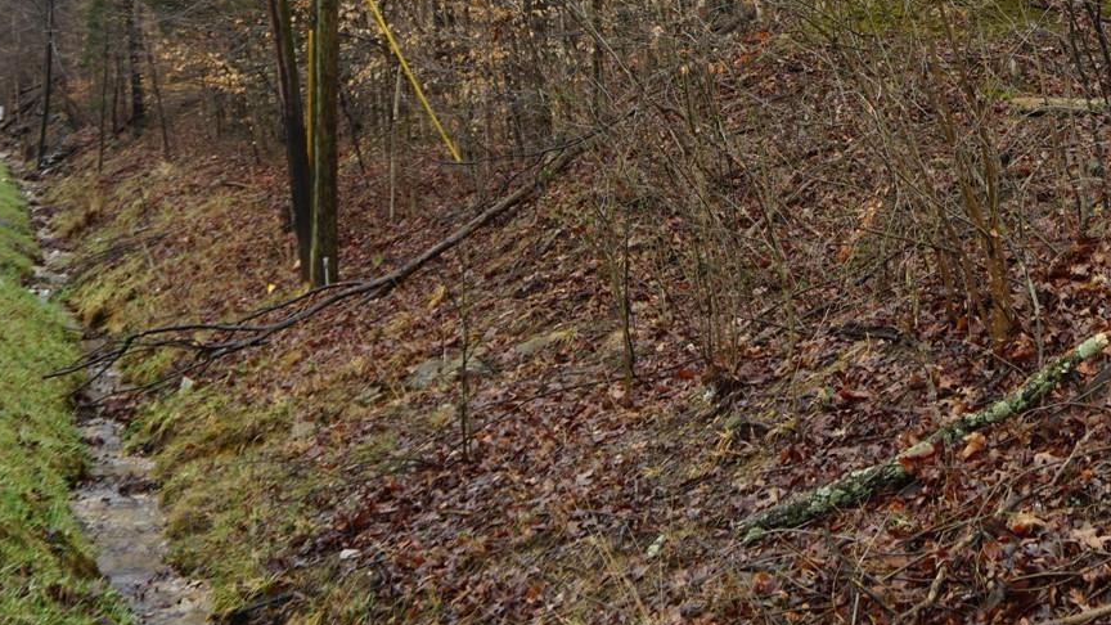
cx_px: 967
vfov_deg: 18.2
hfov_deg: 31.5
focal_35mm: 64
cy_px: -43
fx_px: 1885
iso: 100
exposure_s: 1/60
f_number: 4.5
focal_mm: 22
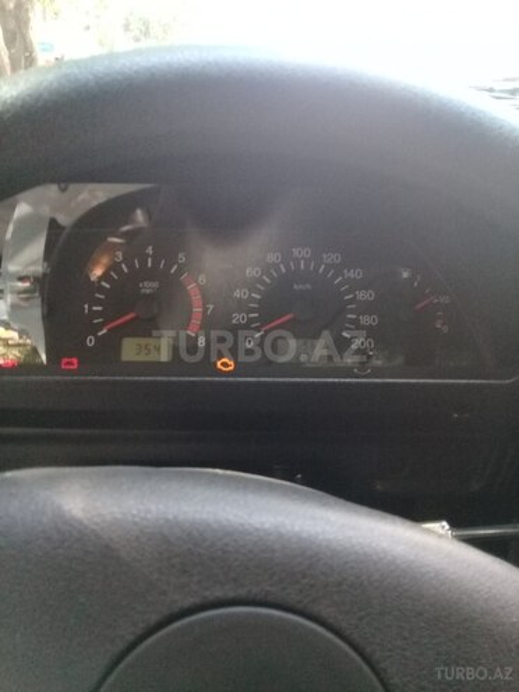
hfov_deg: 45.4
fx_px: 620
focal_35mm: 31
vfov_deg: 58.4
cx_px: 260
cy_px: 346
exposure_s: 1/24
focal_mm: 3.3
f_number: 2.2
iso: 200
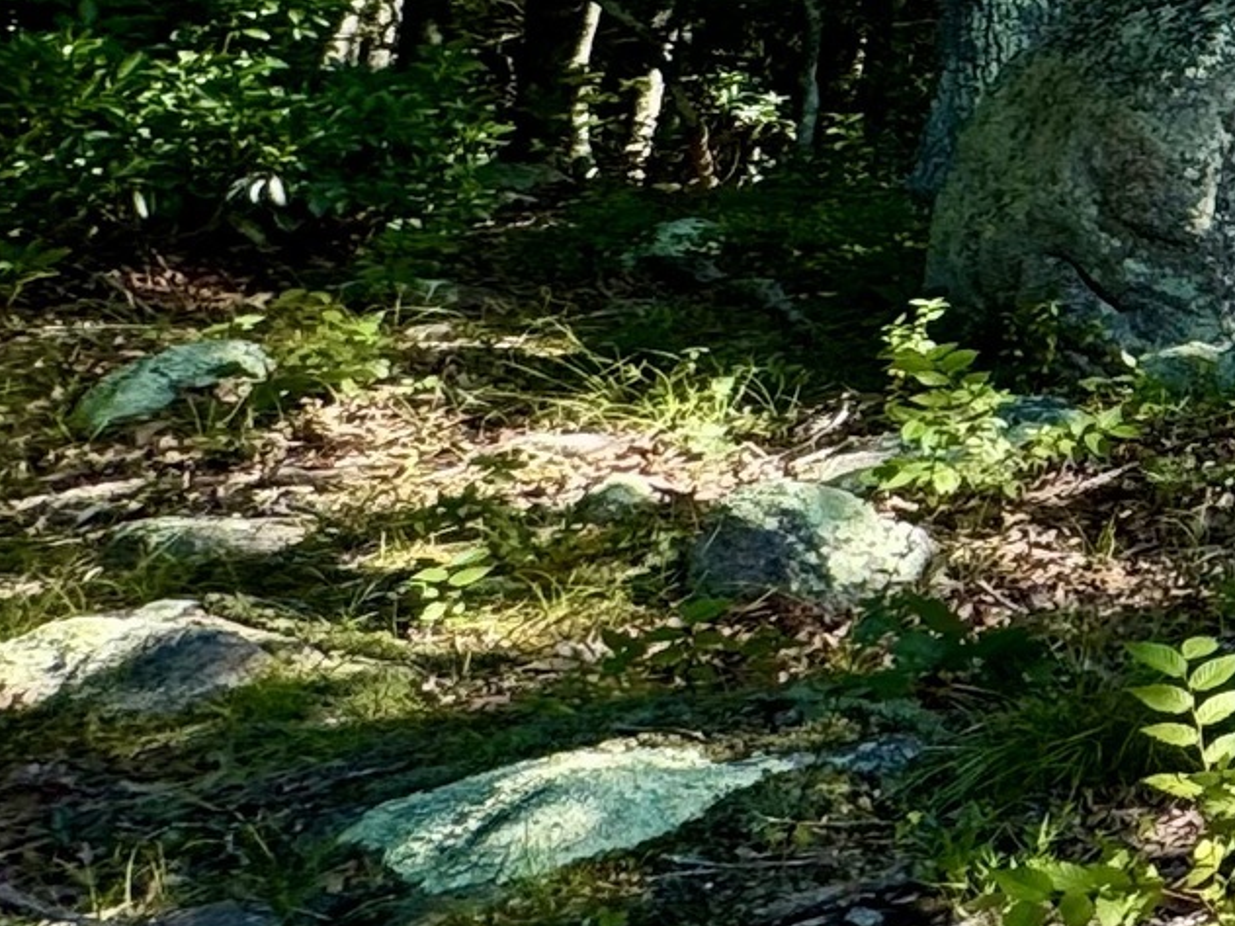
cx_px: 2697
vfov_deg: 20.2
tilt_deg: +7.3
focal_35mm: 68
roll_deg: -2.4
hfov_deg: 17.0
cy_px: -207
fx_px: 2426
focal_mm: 2.22
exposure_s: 1/208
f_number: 2.2
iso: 40
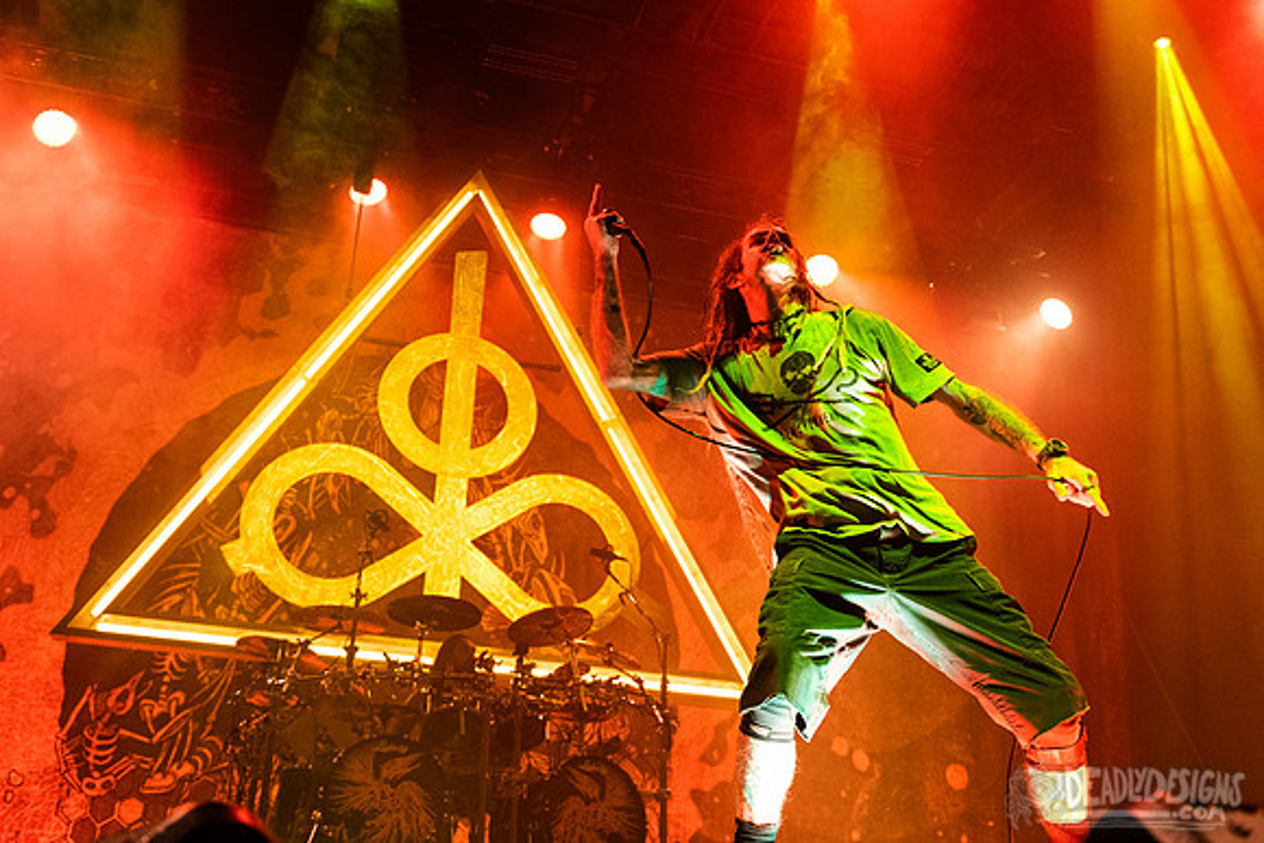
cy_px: 327
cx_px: 589
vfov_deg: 34.0
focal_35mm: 39
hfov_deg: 49.3
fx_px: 1375
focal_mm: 32
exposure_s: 1/320
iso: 3200
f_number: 3.2
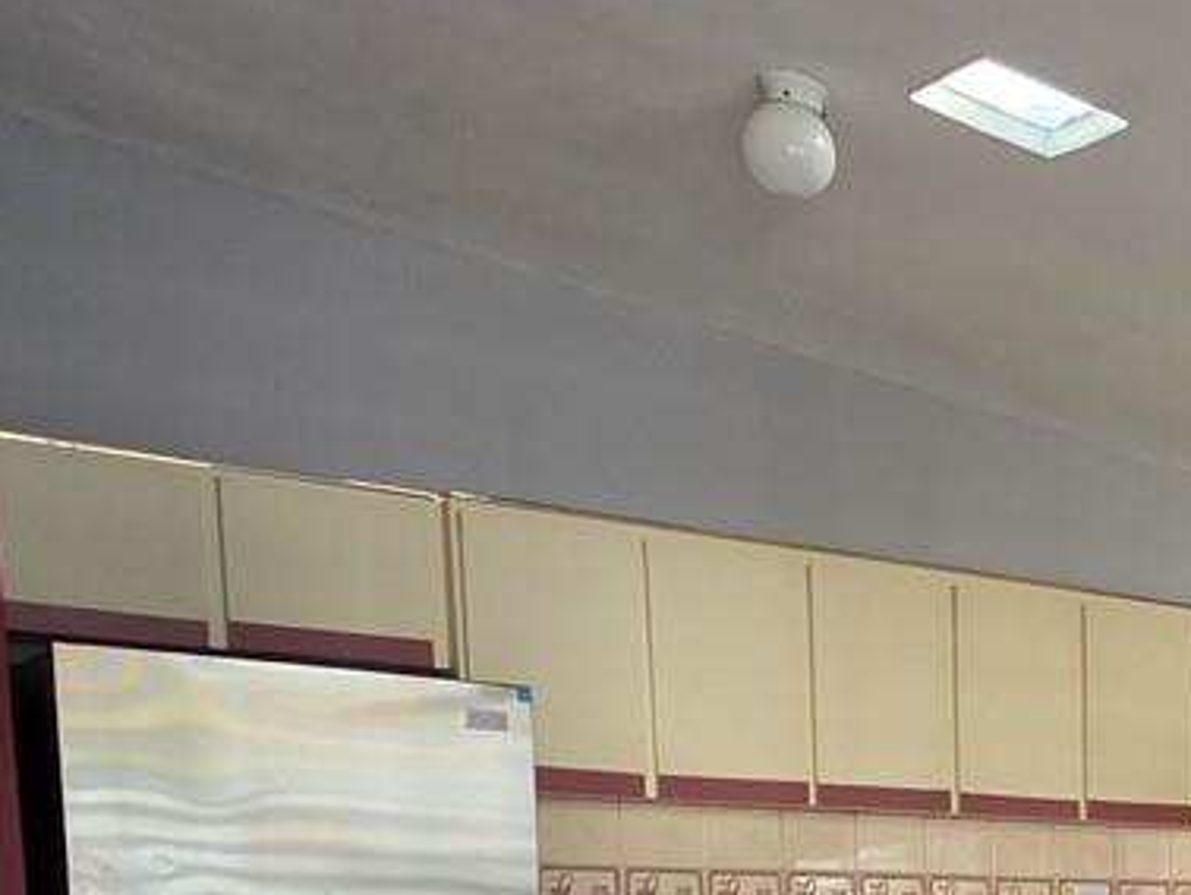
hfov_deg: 28.5
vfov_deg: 23.4
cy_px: 1172
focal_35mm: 55
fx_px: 1894
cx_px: 1560
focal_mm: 2.2
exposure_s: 1/60
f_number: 1.9
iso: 160
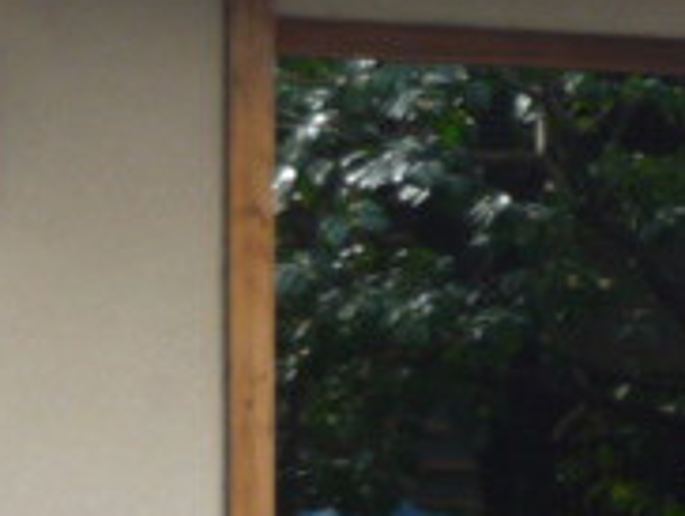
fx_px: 4874
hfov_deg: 8.0
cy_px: 520
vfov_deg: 6.0
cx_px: 854
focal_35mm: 246
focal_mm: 7.2
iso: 100
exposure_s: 1/250
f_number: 3
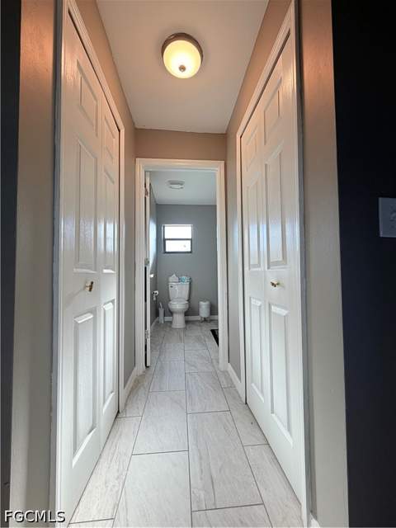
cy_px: 264
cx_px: 198
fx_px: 214
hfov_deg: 85.7
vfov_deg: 102.1
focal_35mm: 14
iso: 40
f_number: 2.2
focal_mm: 2.22
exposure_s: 1/120
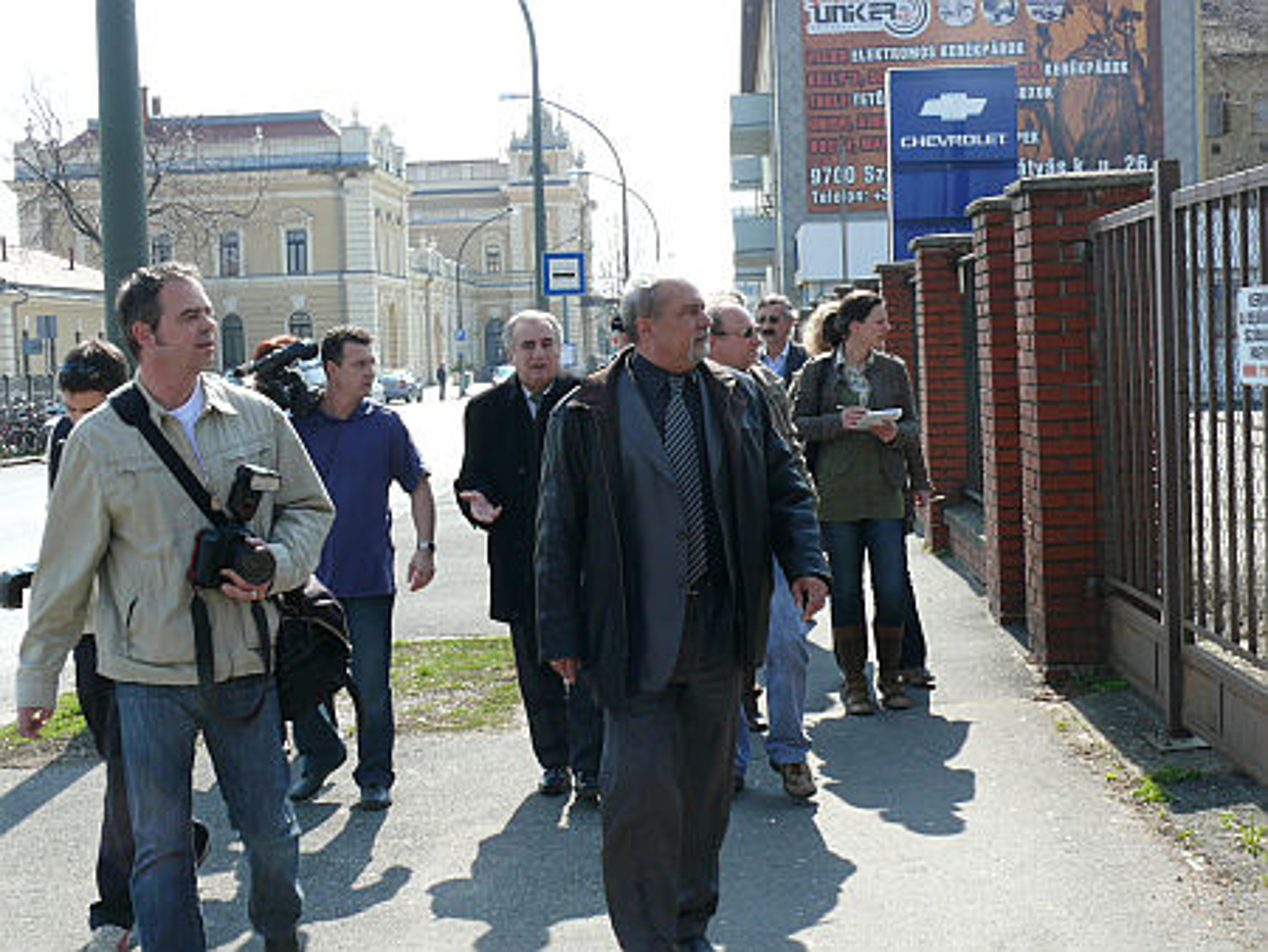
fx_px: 1942
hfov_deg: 36.2
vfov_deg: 27.5
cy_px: 476
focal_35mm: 53
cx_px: 634
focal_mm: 9.4
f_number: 5.6
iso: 100
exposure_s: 1/200
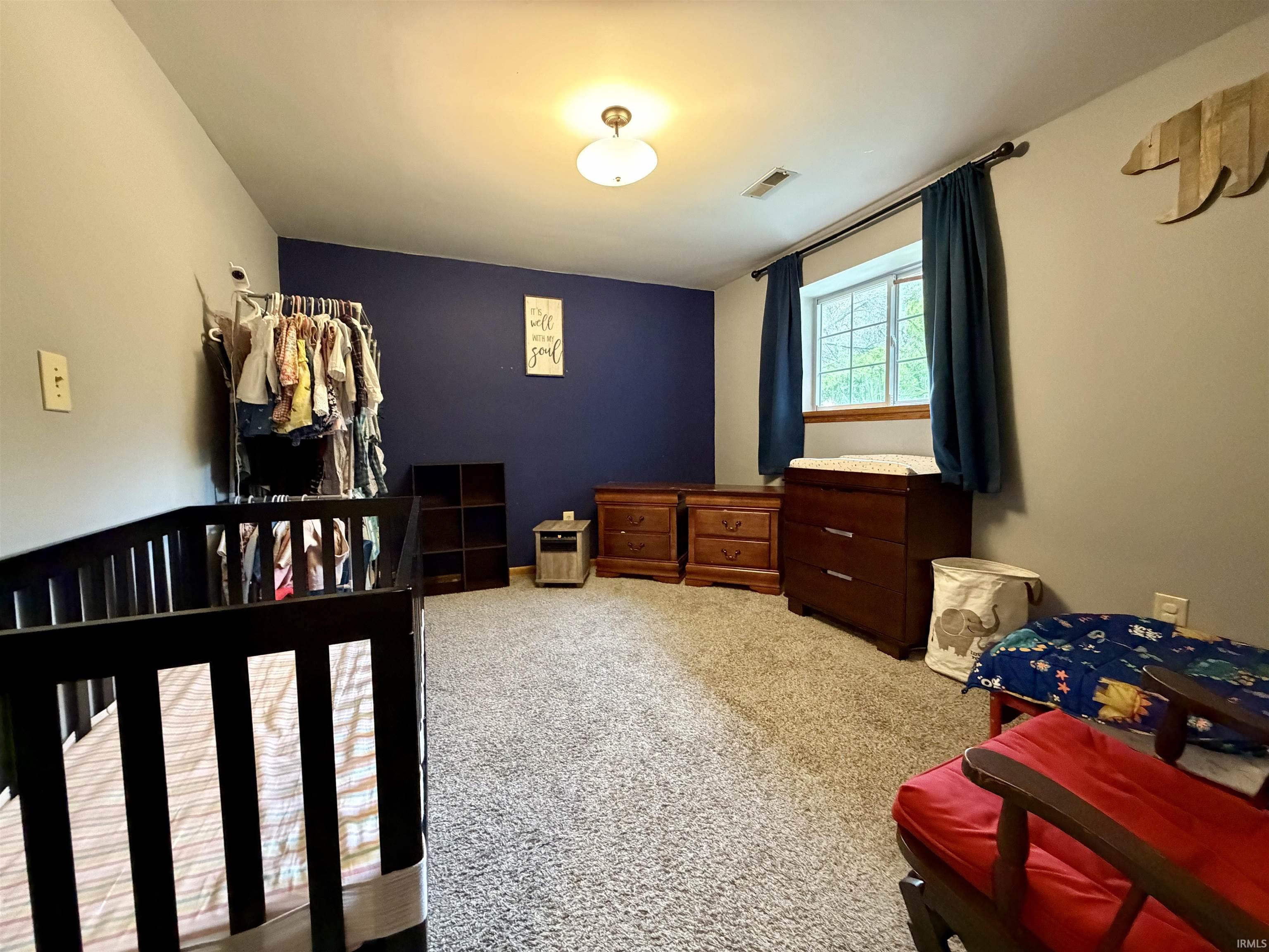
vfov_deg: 85.7
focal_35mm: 14
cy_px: 476
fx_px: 513
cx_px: 634
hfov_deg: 102.1
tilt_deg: -4.4
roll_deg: +1.2
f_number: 2.2
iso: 1000
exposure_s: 1/60
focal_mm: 2.22
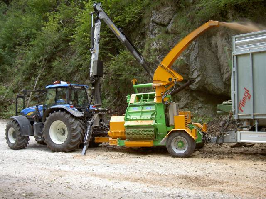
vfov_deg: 36.8
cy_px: 100
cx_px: 133
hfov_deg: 47.9
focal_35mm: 39
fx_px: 300
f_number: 2.8
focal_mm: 8
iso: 50
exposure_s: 1/80
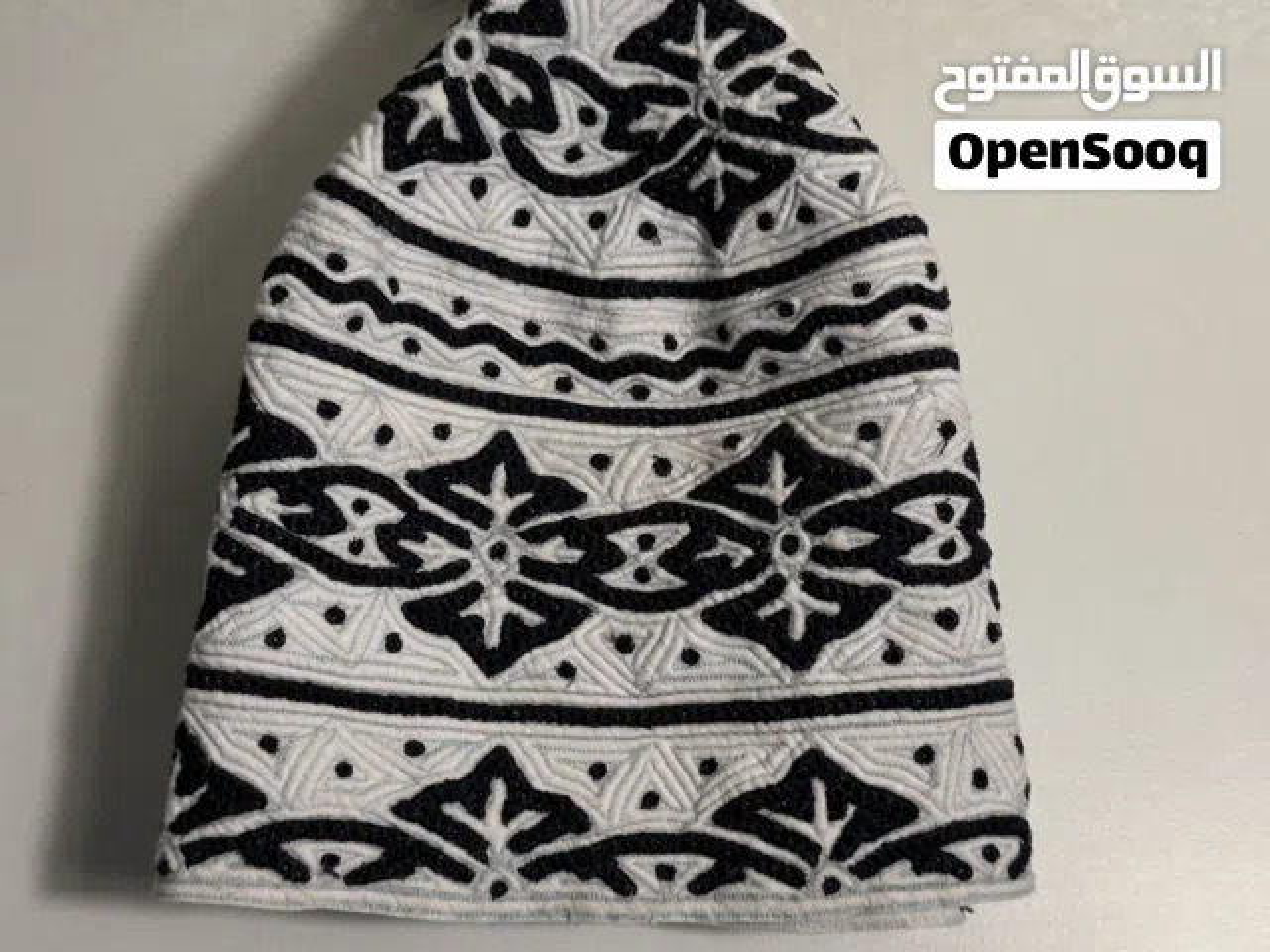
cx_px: 635
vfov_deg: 56.8
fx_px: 881
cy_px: 476
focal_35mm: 24
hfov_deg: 71.6
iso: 80
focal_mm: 6.86
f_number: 1.78
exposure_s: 1/100
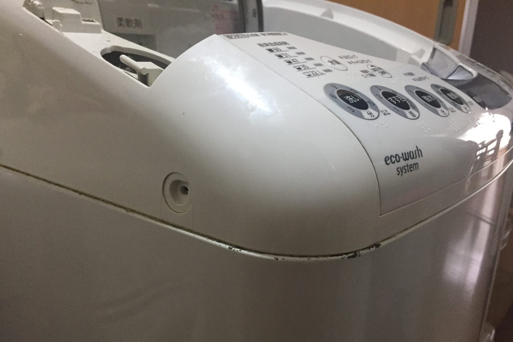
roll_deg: -3.2
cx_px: 260
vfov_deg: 42.3
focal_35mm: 31
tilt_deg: -18.6
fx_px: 442
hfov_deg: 60.3
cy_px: 192
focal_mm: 4.15
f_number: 2.2
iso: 200
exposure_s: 1/33
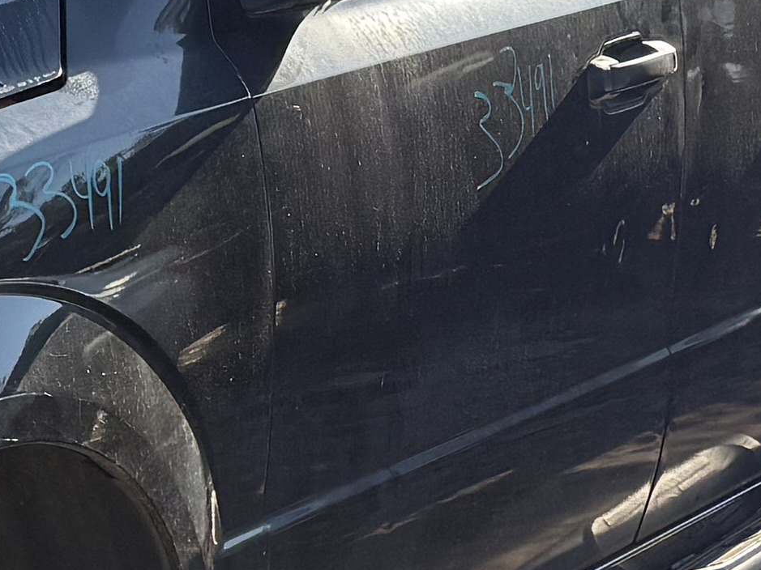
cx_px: -246
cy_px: 389
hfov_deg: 13.0
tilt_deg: -11.7
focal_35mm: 146
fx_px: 3209
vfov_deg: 10.1
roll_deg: -1.3
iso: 80
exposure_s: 1/1493
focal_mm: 6.76
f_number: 1.78
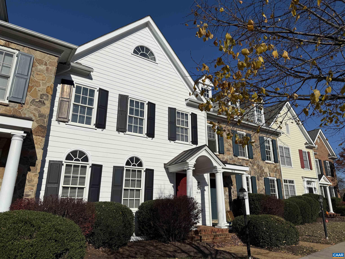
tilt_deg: +18.1
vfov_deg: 56.8
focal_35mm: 24
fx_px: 239
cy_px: 130
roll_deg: -0.3
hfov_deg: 71.6
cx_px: 172
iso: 64
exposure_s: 1/14286
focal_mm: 6.76
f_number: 1.78
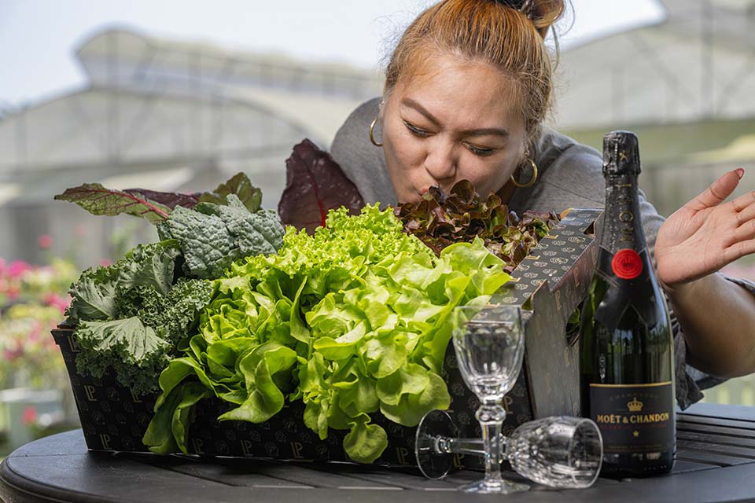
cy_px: 252
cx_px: 378
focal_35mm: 70
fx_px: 1468
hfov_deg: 28.8
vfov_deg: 19.5
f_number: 4.5
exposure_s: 1/320
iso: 100
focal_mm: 70
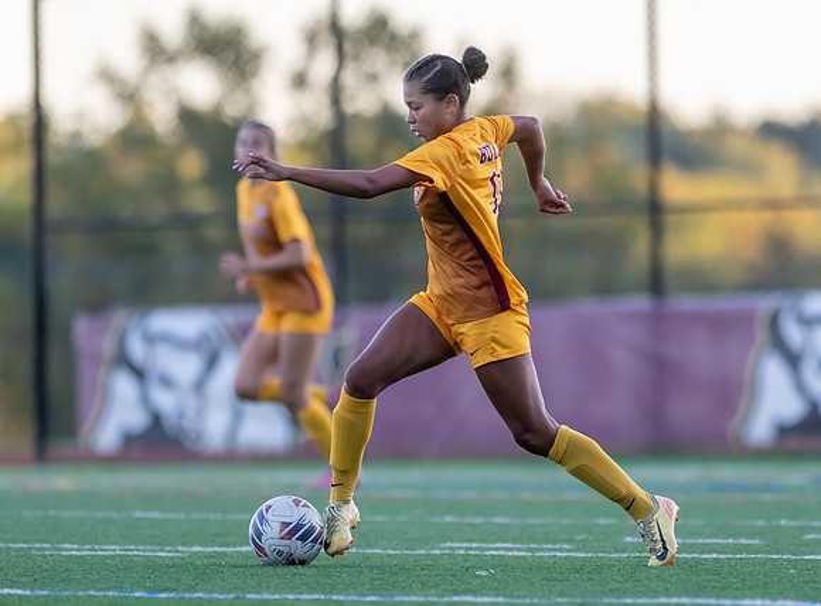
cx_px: 554
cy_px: 376
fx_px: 11541
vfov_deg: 3.0
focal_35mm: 489
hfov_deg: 4.1
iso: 1400
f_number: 2.8
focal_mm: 300
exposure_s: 1/1600
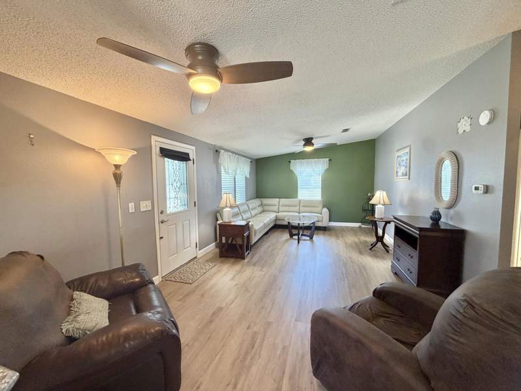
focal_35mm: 14
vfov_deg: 85.7
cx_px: 260
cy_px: 196
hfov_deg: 102.1
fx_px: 211
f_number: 2.2
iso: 250
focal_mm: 2.22
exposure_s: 1/60
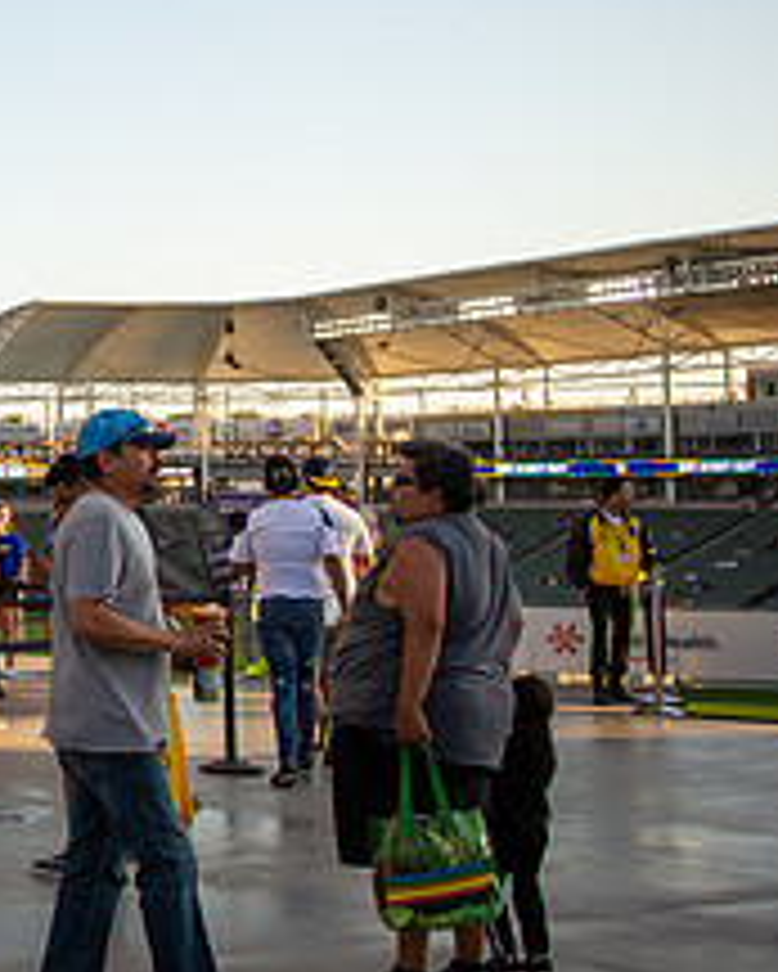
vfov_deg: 27.0
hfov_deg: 18.8
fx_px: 2013
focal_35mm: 70
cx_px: -441
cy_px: 340
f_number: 2.8
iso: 125
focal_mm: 27
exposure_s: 1/640
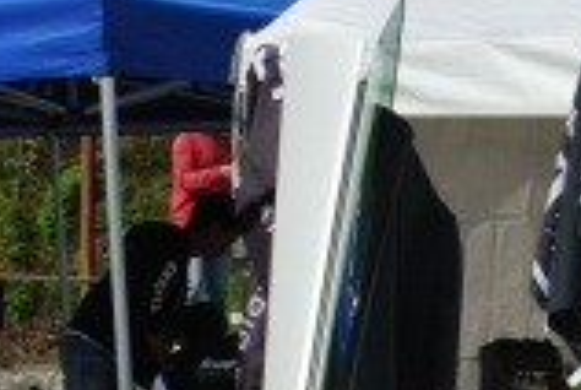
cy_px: 734
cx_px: 813
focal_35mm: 164
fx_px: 2652
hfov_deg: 12.0
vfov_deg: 8.1
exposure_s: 1/1000
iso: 100
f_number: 5
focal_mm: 13.1
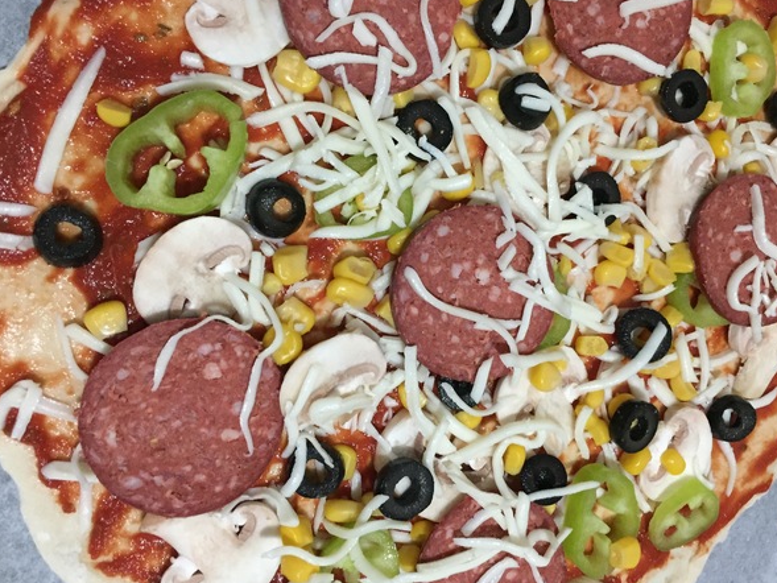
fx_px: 763
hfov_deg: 53.9
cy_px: 302
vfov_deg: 41.8
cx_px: 426
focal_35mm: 34
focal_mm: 4.15
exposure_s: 1/20
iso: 250
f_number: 2.2
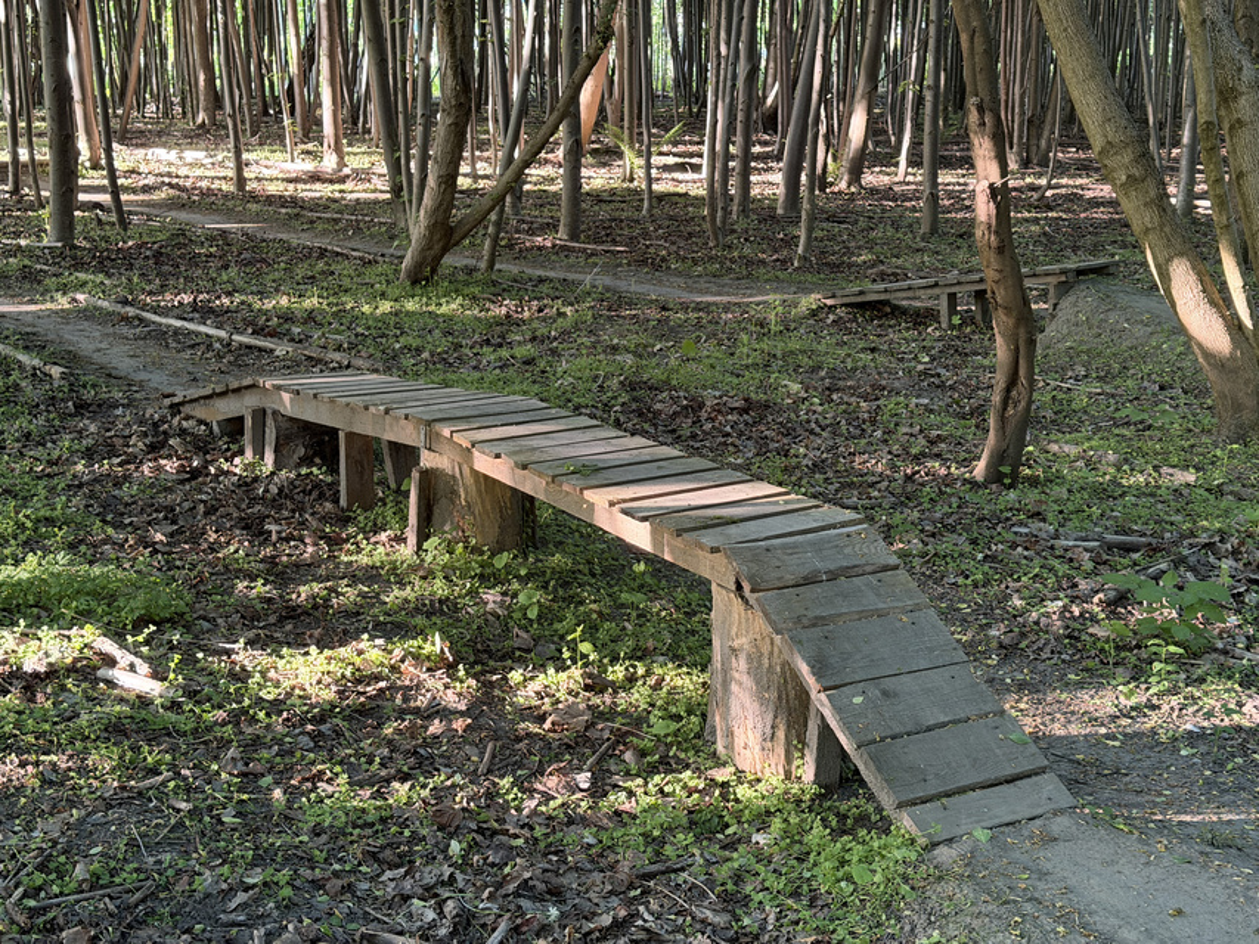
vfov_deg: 30.3
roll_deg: +1.9
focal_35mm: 48
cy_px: 472
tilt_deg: -13.0
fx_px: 1746
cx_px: 630
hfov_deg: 39.7
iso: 500
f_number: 1.78
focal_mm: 6.76
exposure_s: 1/31
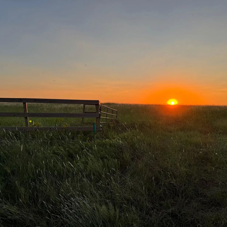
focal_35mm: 29
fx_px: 215
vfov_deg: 55.6
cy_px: 112
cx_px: 102
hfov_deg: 55.5
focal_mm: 6.76
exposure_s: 1/1524
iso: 80
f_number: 1.78
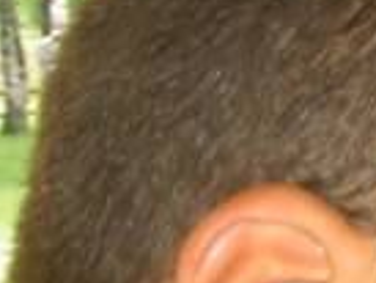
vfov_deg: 6.3
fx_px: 2479
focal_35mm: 228
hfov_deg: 7.7
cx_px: 1073
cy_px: 610
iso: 100
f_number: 2.8
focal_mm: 8
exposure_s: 1/60
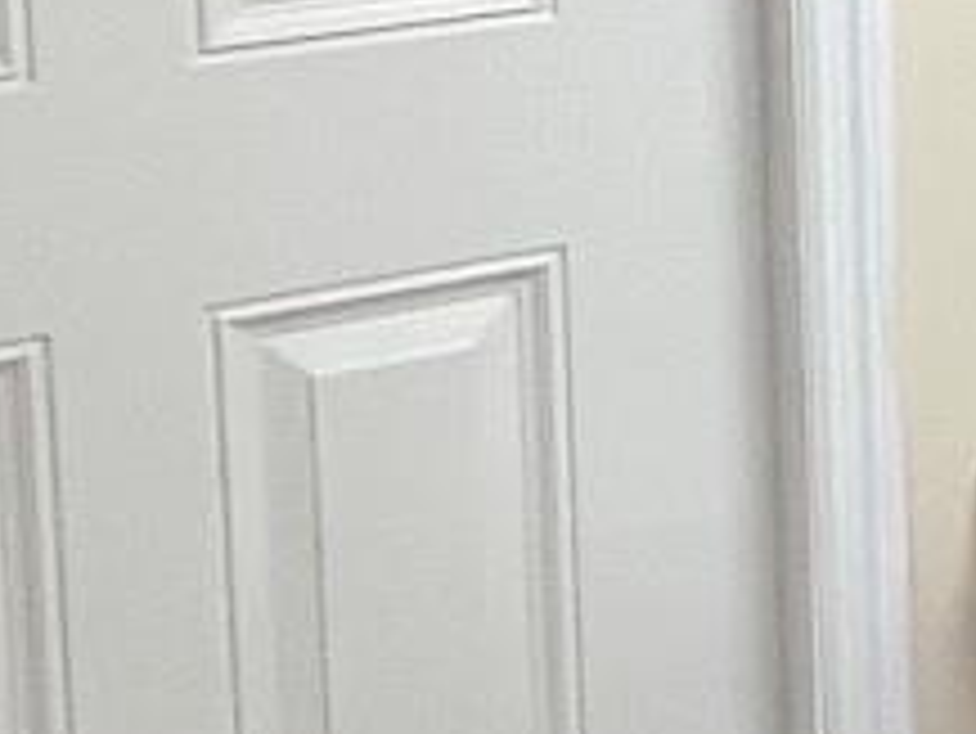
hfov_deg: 15.7
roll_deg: -1.1
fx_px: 2708
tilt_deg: -6.8
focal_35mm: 96
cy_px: -387
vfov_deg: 14.3
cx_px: 1997
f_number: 1.8
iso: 160
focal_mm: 1.57
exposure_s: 1/120
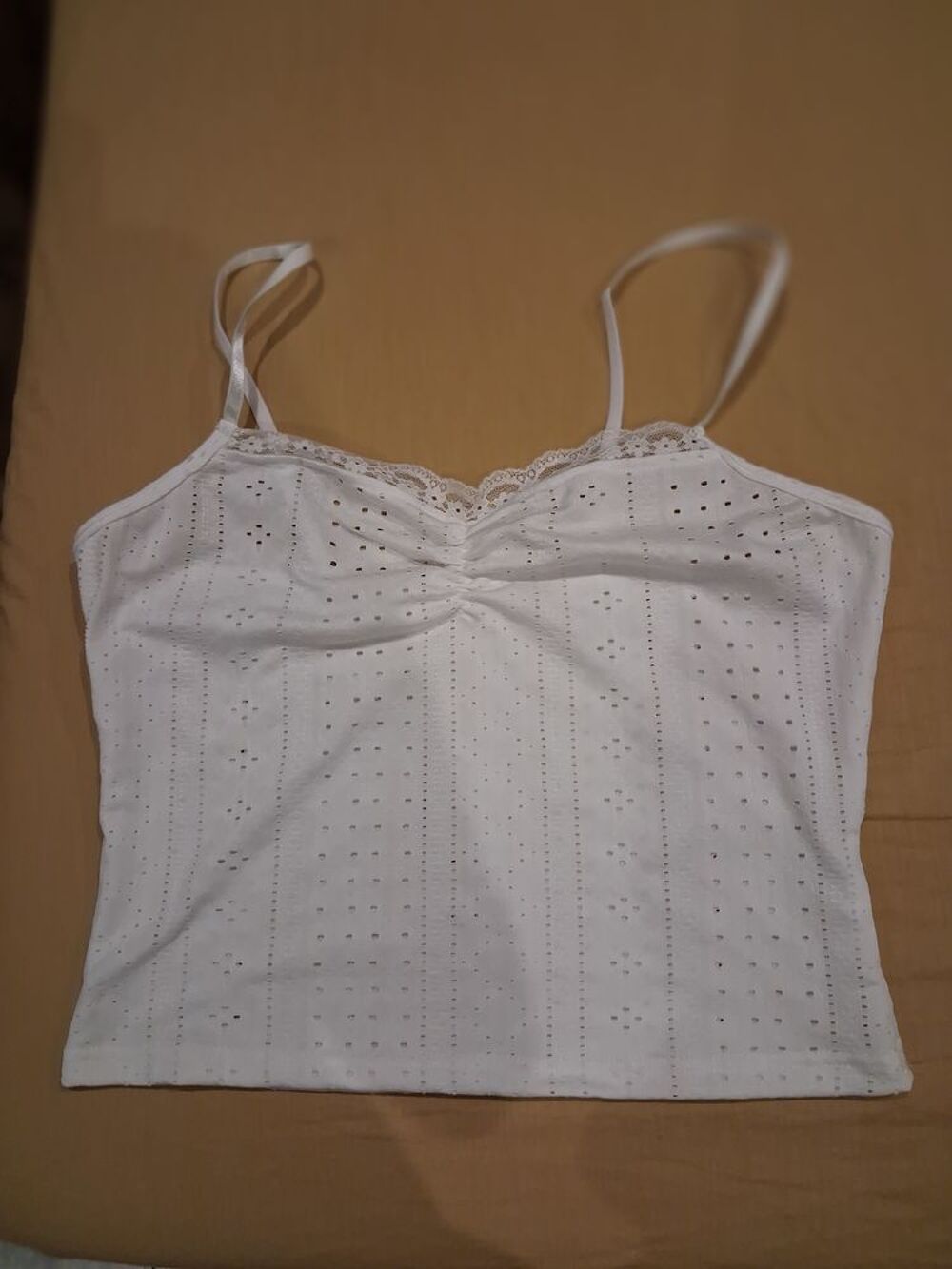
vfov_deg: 65.3
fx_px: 990
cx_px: 476
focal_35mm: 27
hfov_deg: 51.4
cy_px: 634
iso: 250
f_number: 1.8
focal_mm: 4
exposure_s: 1/60
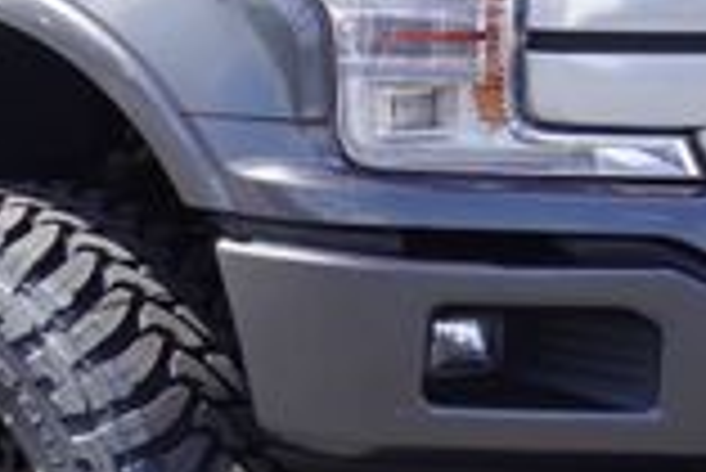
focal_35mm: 159
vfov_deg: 8.7
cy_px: 202
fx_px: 3121
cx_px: -108
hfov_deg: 12.6
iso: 100
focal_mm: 26
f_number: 8
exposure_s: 1/100
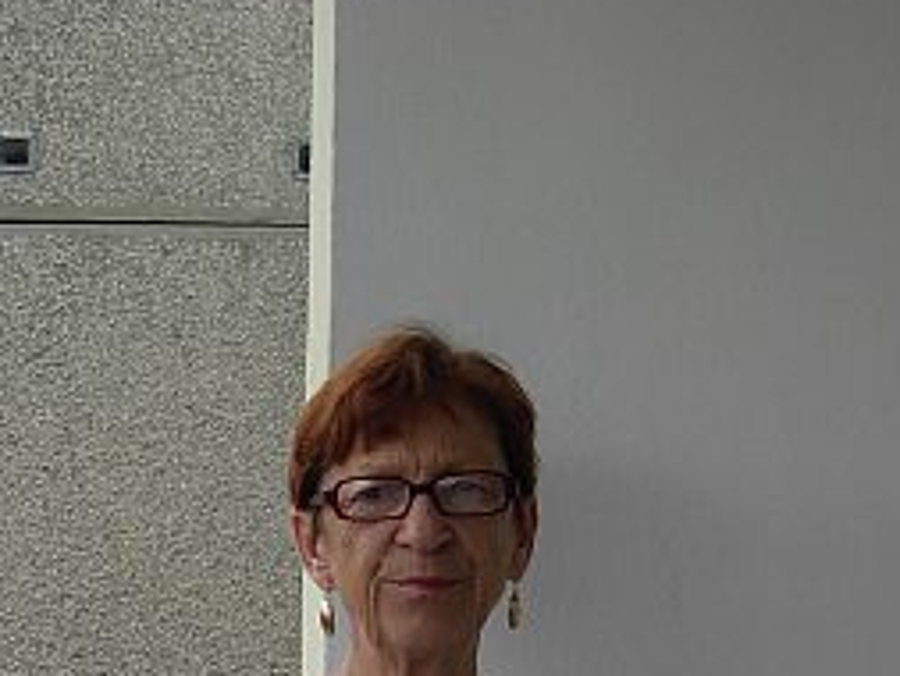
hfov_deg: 21.6
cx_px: 242
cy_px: 751
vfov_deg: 15.9
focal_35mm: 90
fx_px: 2341
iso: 79
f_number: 2.9
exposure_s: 1/256
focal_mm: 6.3
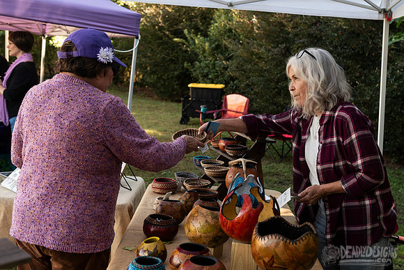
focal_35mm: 47
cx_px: 225
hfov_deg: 41.8
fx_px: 528
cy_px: 121
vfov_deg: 28.6
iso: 200
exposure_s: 1/160
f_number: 4.5
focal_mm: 38
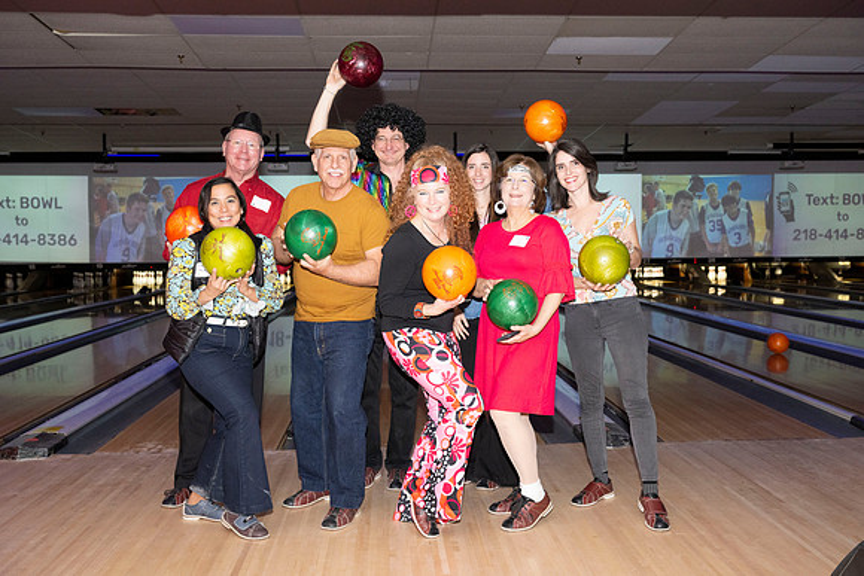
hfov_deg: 53.1
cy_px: 288
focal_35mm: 36
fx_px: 864
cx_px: 432
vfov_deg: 36.9
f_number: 5.6
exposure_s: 1/100
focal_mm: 36
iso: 1600
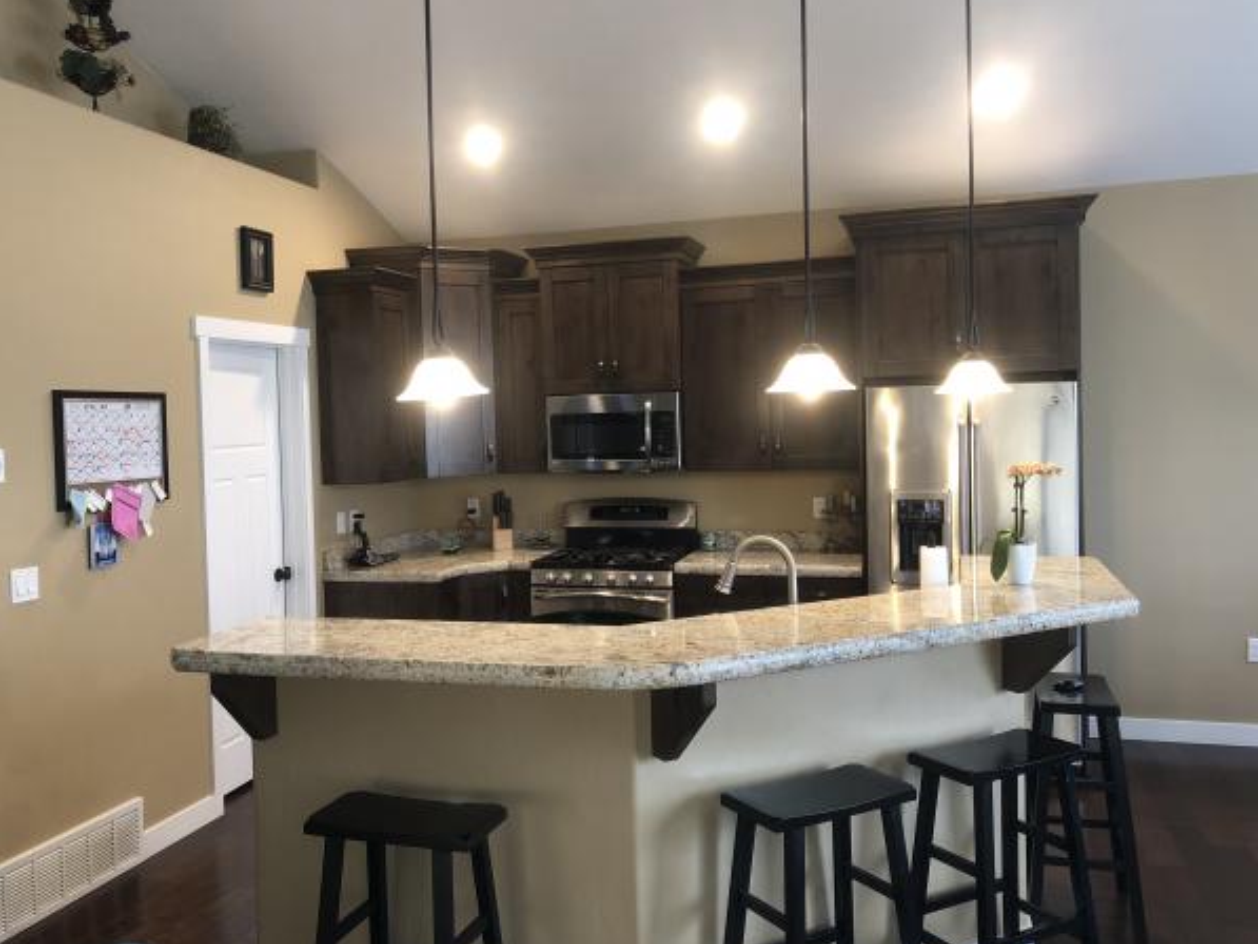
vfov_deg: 46.8
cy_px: 461
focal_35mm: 30
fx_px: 1090
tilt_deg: -1.2
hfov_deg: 59.9
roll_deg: +1.0
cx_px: 603
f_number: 1.8
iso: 40
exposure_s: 1/20
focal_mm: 3.99
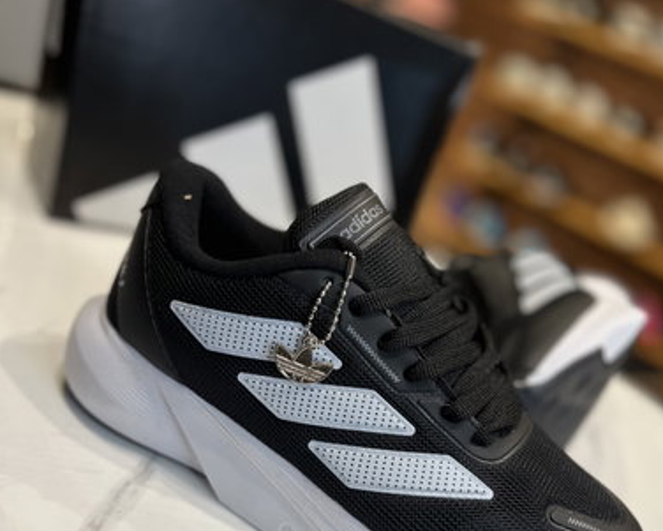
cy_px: 364
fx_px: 707
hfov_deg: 50.2
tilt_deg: -25.4
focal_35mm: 36
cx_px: 347
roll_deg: -23.2
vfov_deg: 40.5
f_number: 1.5
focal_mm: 5.7
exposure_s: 1/100
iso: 100
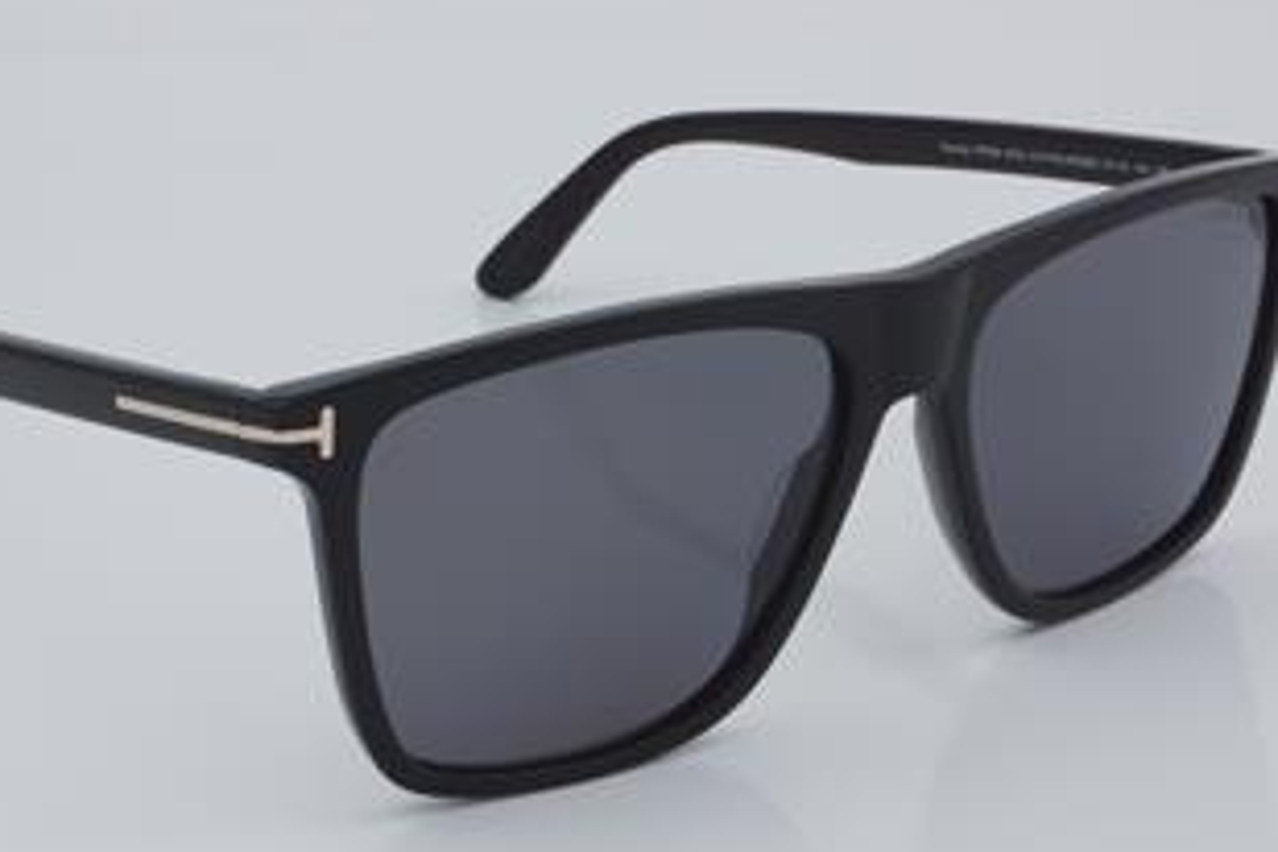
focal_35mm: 97
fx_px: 3443
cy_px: 459
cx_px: 538
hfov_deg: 21.0
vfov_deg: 14.1
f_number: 32
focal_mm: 50
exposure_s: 1/4
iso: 100
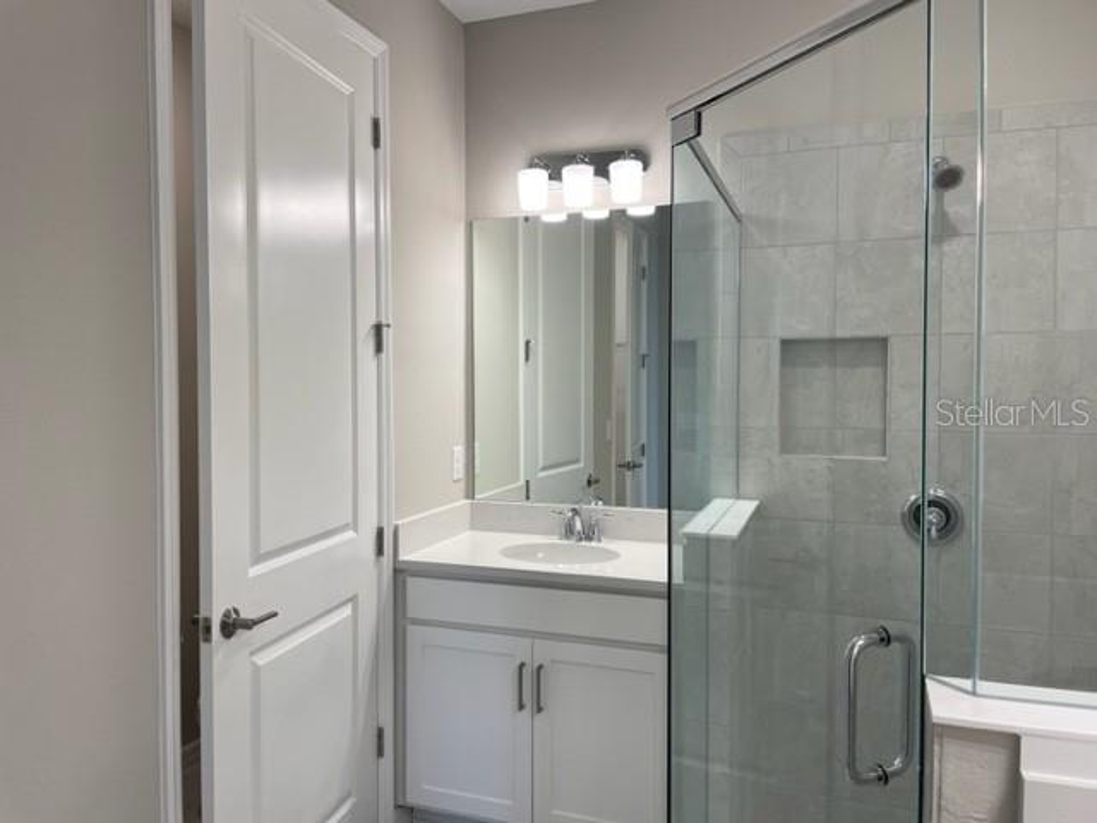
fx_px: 824
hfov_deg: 67.3
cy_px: 412
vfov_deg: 53.1
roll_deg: -0.2
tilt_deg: -1.1
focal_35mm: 26
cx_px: 548
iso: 64
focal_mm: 4.2
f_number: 1.6
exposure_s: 1/120
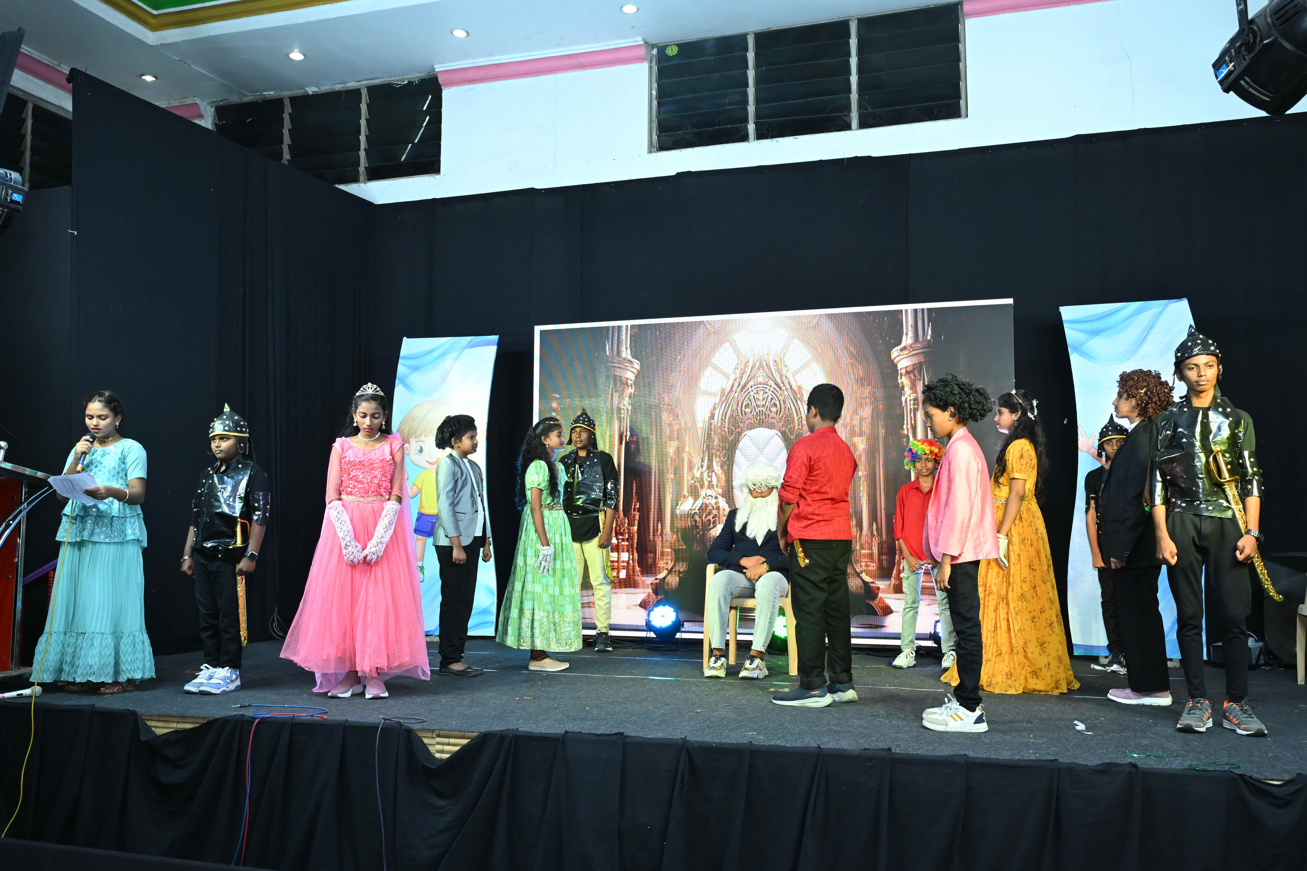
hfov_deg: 60.3
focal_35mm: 31
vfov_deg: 42.3
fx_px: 1125
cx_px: 654
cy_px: 436
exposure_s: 1/160
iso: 2500
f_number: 9
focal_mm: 31
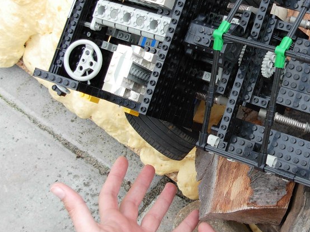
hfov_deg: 22.9
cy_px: 54
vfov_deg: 17.4
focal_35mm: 84
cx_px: 260
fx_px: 752
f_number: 3.1
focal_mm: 7.5
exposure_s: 1/132
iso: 79
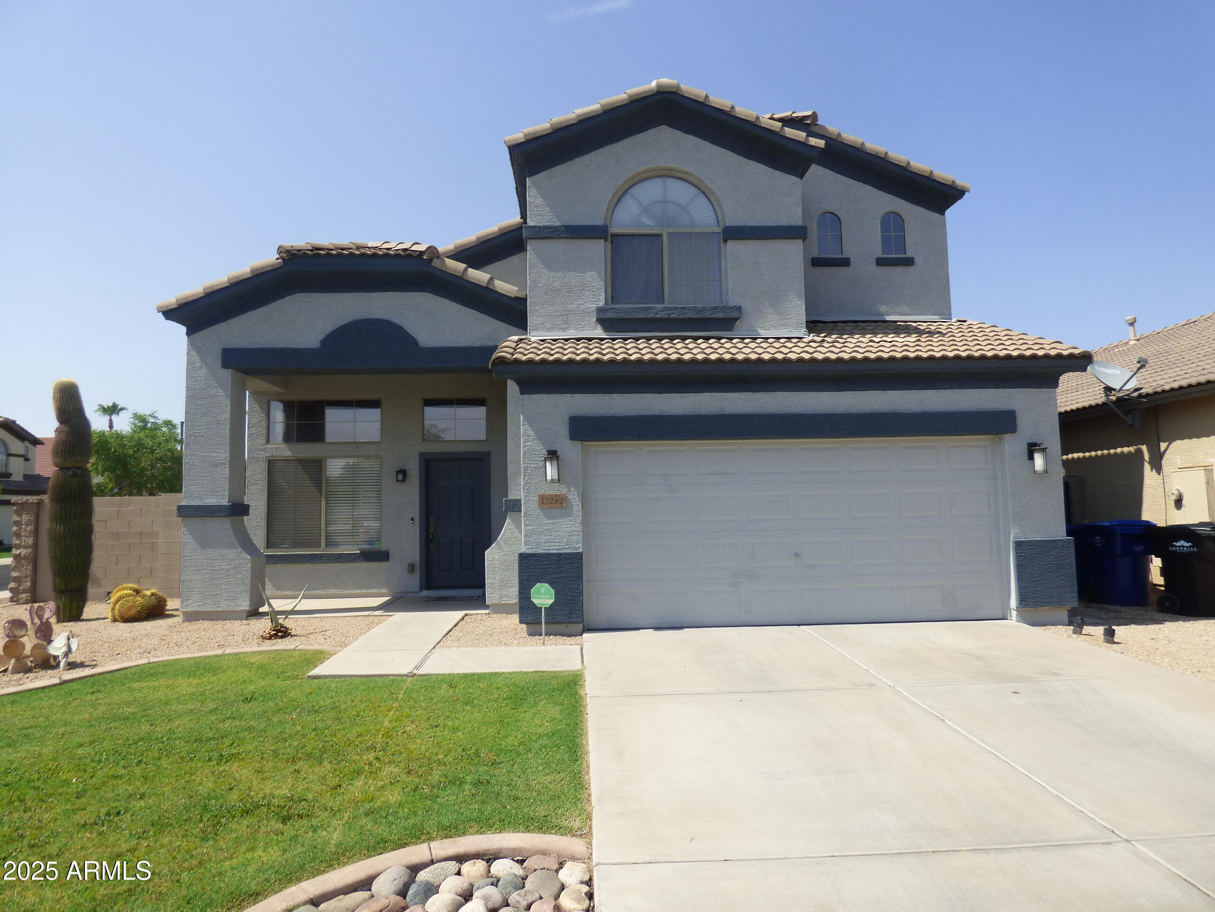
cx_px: 608
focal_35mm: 20
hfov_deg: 81.7
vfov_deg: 66.0
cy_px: 456
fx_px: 702
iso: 100
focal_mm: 3.58
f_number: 2.8
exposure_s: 1/1600
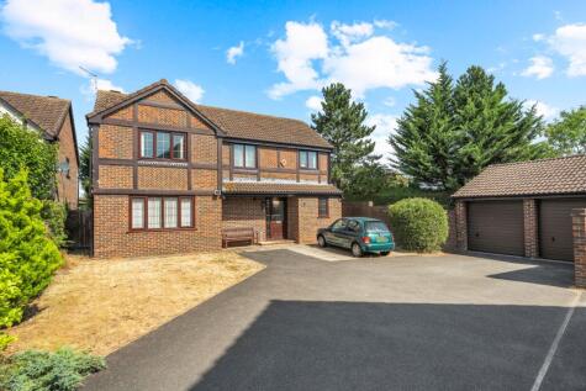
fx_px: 301
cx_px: 293
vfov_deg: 66.0
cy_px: 196
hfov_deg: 88.4
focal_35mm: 18
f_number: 8
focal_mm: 18.5
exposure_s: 1/200
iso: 320
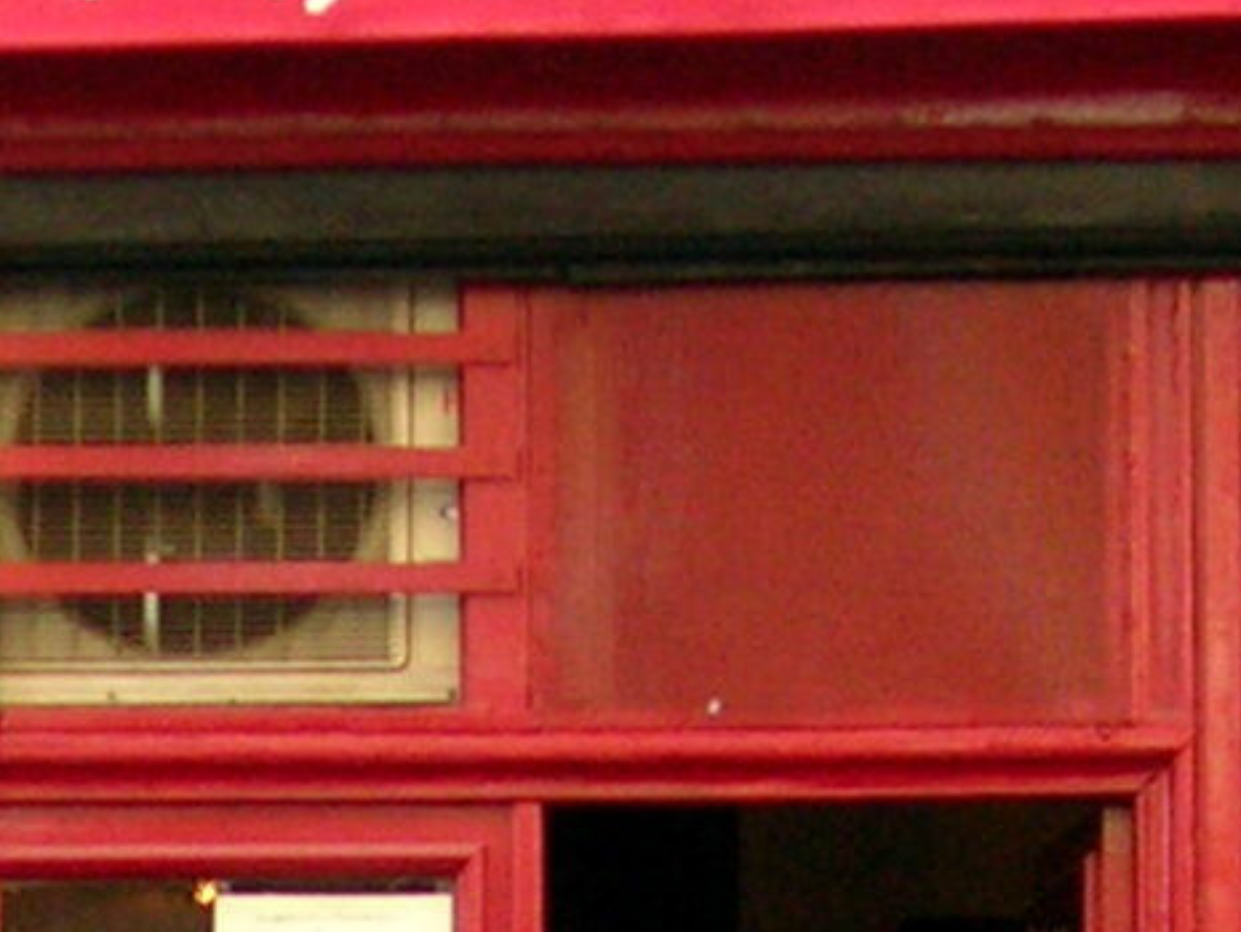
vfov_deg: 6.9
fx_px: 7495
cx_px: 192
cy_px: 1746
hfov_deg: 9.4
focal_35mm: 209
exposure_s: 1/208
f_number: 2.8
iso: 200
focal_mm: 7.8
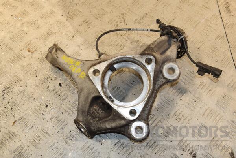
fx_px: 315
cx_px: 118
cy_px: 79
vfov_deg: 28.1
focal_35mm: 48
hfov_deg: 41.1
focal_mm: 32
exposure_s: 1/200
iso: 800
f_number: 9
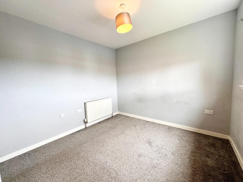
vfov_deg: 85.7
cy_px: 91
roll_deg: +2.4
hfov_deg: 102.1
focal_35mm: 14
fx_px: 98
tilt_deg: -5.0
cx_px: 122
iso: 100
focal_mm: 2.22
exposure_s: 1/99
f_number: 2.2
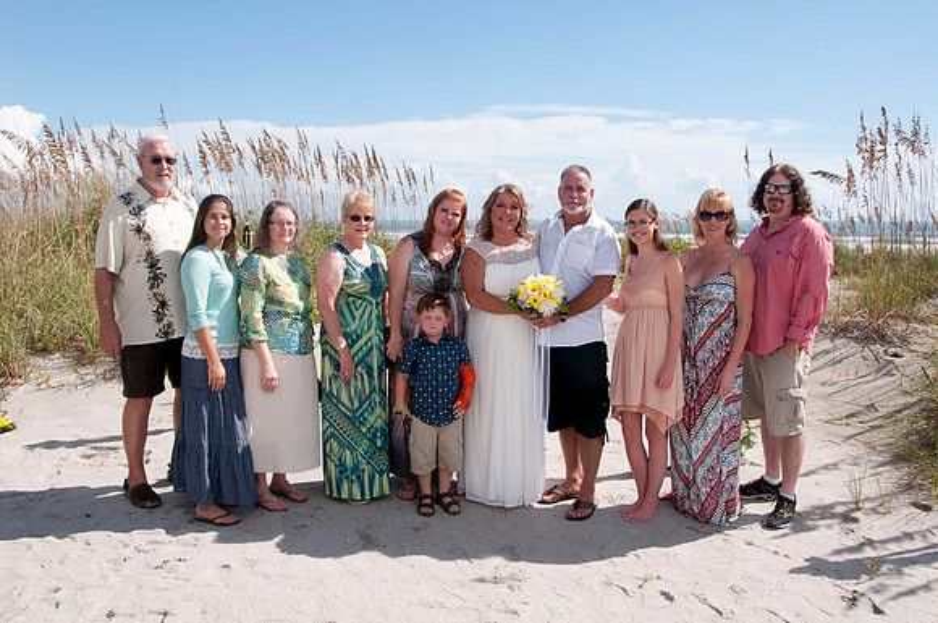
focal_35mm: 33
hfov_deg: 57.3
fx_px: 859
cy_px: 312
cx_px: 469
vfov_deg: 39.9
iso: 100
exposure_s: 1/250
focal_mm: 22
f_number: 11
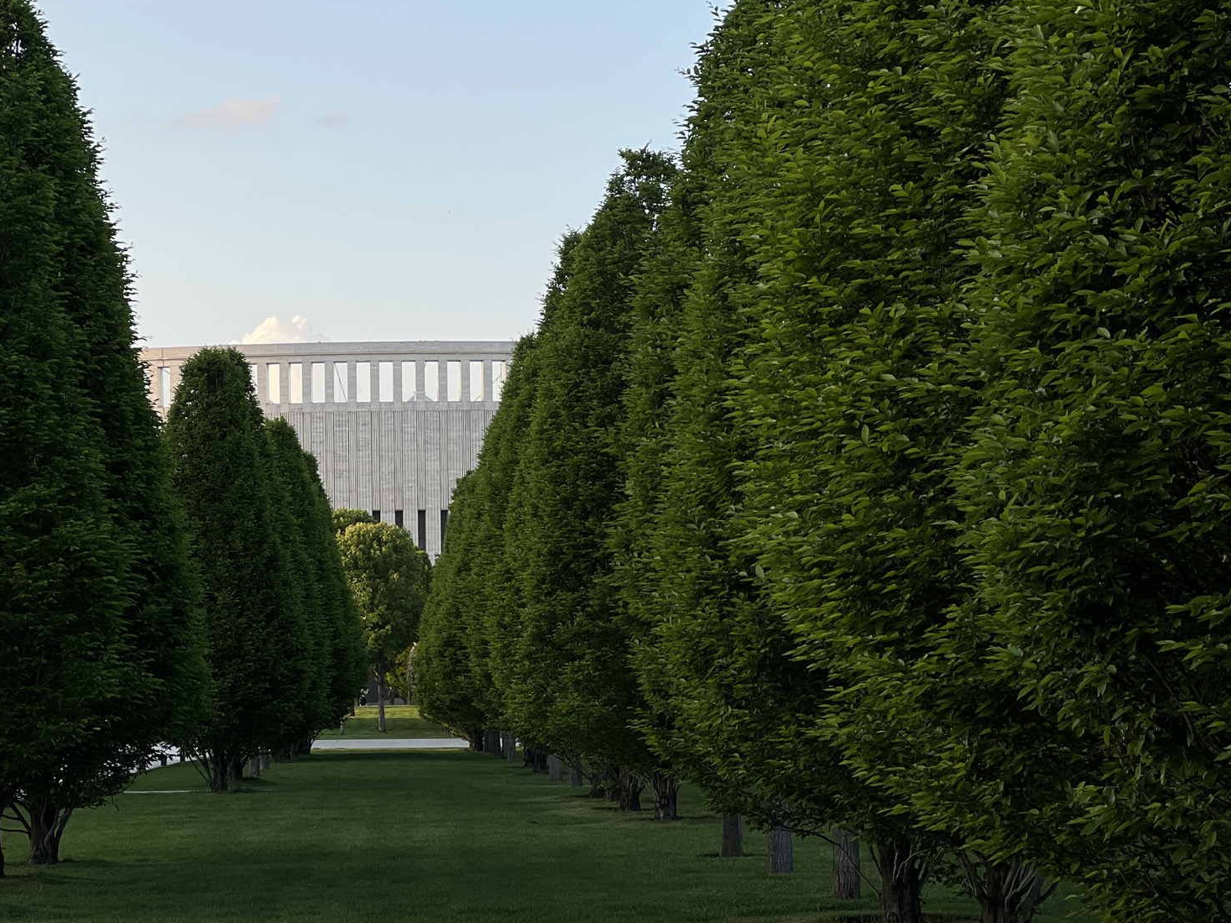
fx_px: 3734
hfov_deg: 18.7
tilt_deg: +2.4
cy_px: 539
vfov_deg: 14.1
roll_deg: +1.4
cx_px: 514
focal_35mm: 105
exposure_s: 1/229
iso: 32
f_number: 2.8
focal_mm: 9
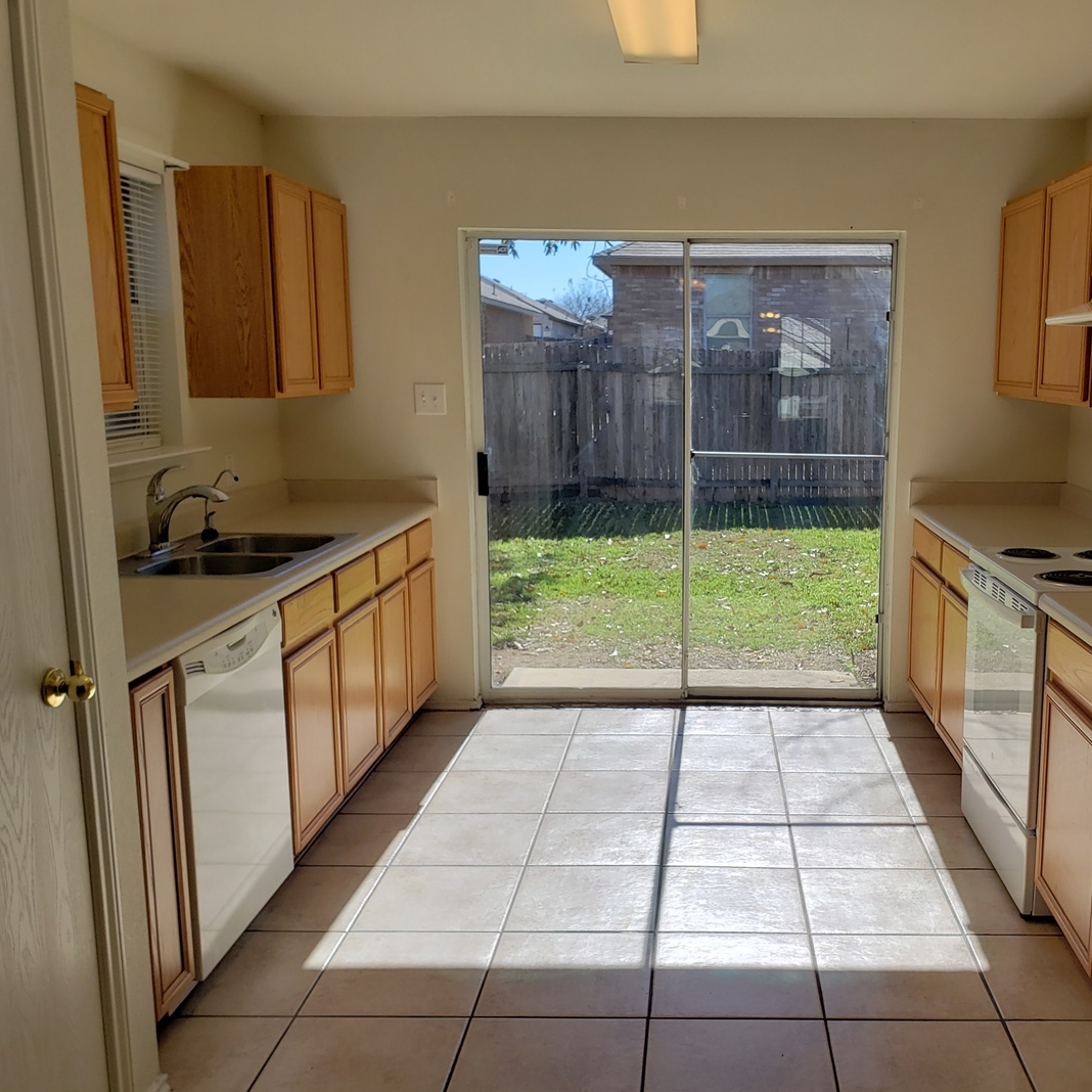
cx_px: 716
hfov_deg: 51.7
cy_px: 546
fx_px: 1106
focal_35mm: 31
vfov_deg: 52.5
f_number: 2.4
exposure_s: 1/832
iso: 50
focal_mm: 4.3
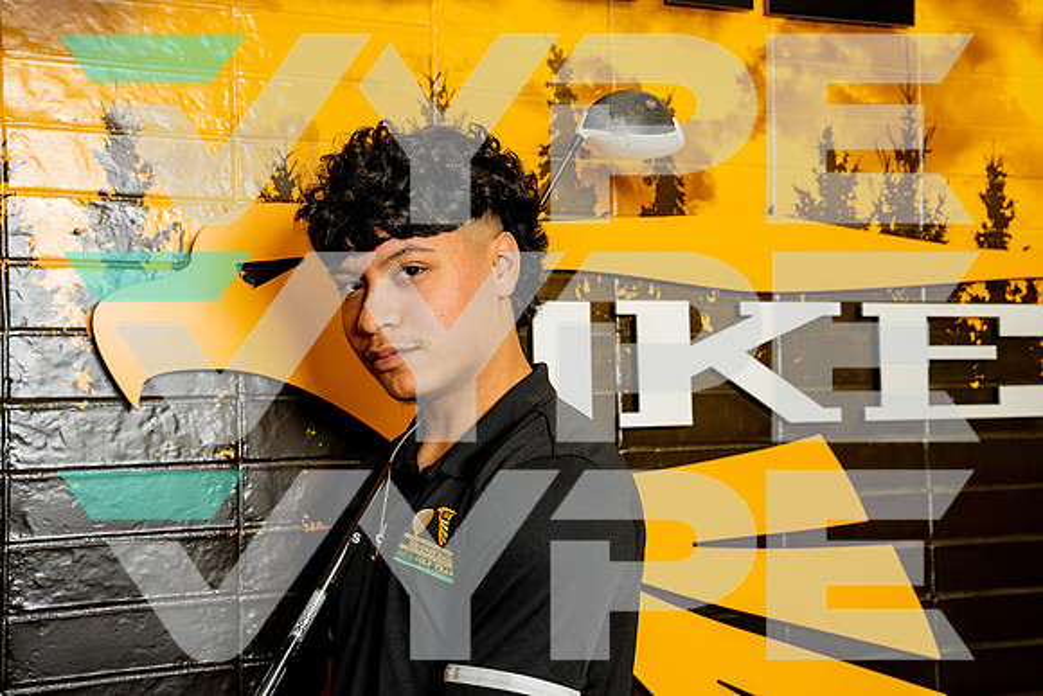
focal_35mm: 49
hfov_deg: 40.3
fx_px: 1420
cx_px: 522
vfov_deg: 27.5
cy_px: 348
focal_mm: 49
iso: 640
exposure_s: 1/200
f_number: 5.6
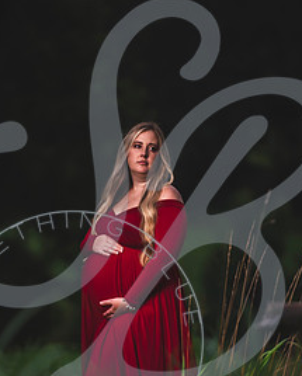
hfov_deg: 4.9
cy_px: 234
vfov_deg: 6.1
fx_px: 3513
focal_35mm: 315
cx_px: 136
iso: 200
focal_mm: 200
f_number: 2.8
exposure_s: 1/640
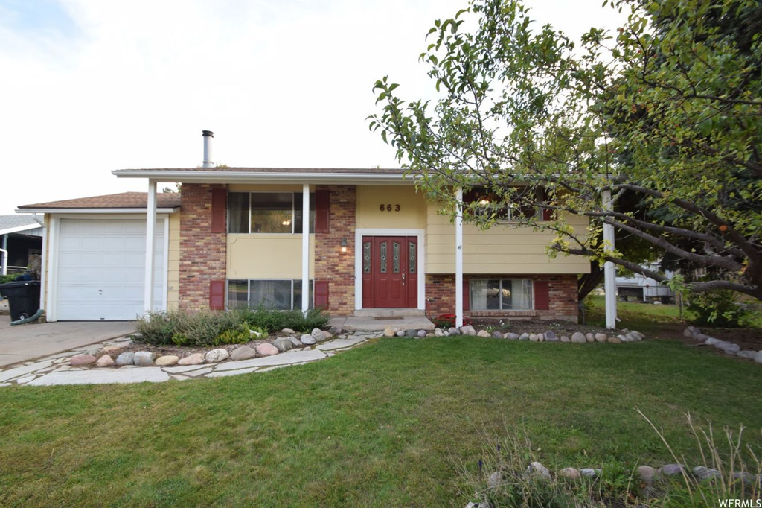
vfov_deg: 77.3
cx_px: 381
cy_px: 254
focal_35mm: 15
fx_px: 317
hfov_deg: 100.4
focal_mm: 10
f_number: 6.3
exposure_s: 1/160
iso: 400
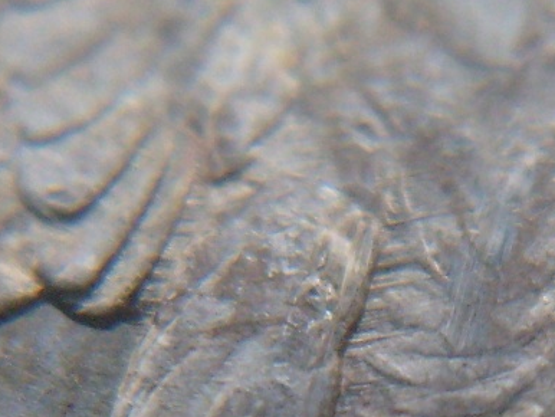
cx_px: 382
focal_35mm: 58
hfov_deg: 32.8
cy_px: 298
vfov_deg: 25.0
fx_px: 930
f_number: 2.8
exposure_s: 1/45
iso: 160
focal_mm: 5.8
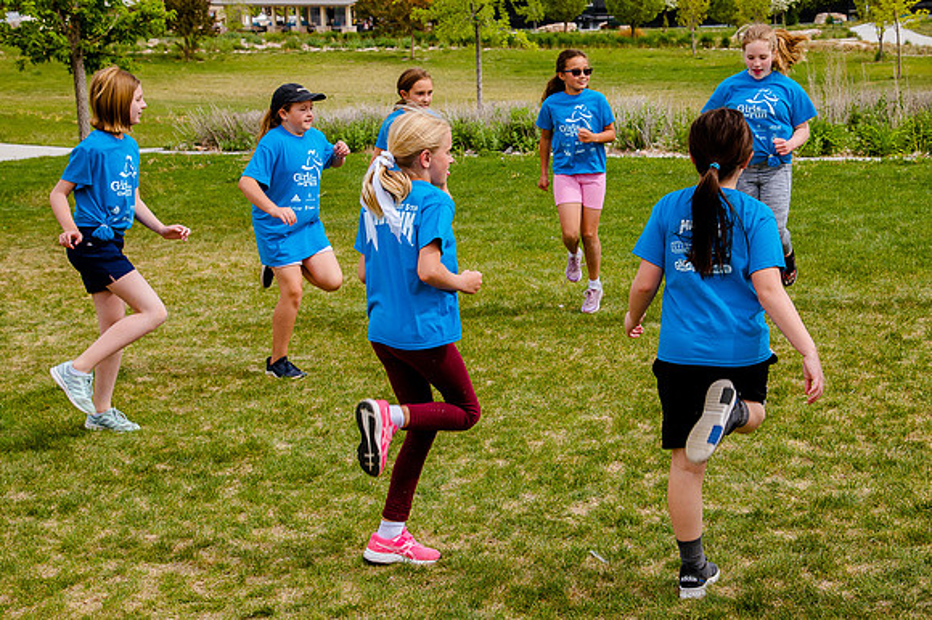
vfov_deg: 20.1
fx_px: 1745
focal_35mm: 67
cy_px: 279
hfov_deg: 29.8
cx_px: 591
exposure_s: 1/400
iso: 200
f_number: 9
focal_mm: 52
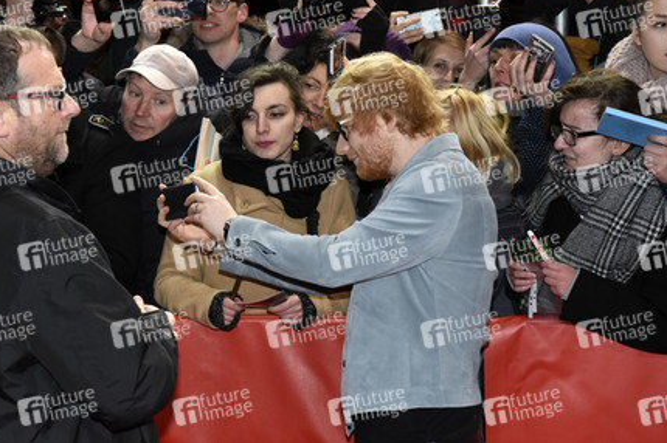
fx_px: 1602
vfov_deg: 15.8
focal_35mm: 87
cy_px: 214
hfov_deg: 23.5
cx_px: 327
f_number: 5
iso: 1250
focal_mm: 55
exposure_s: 1/250
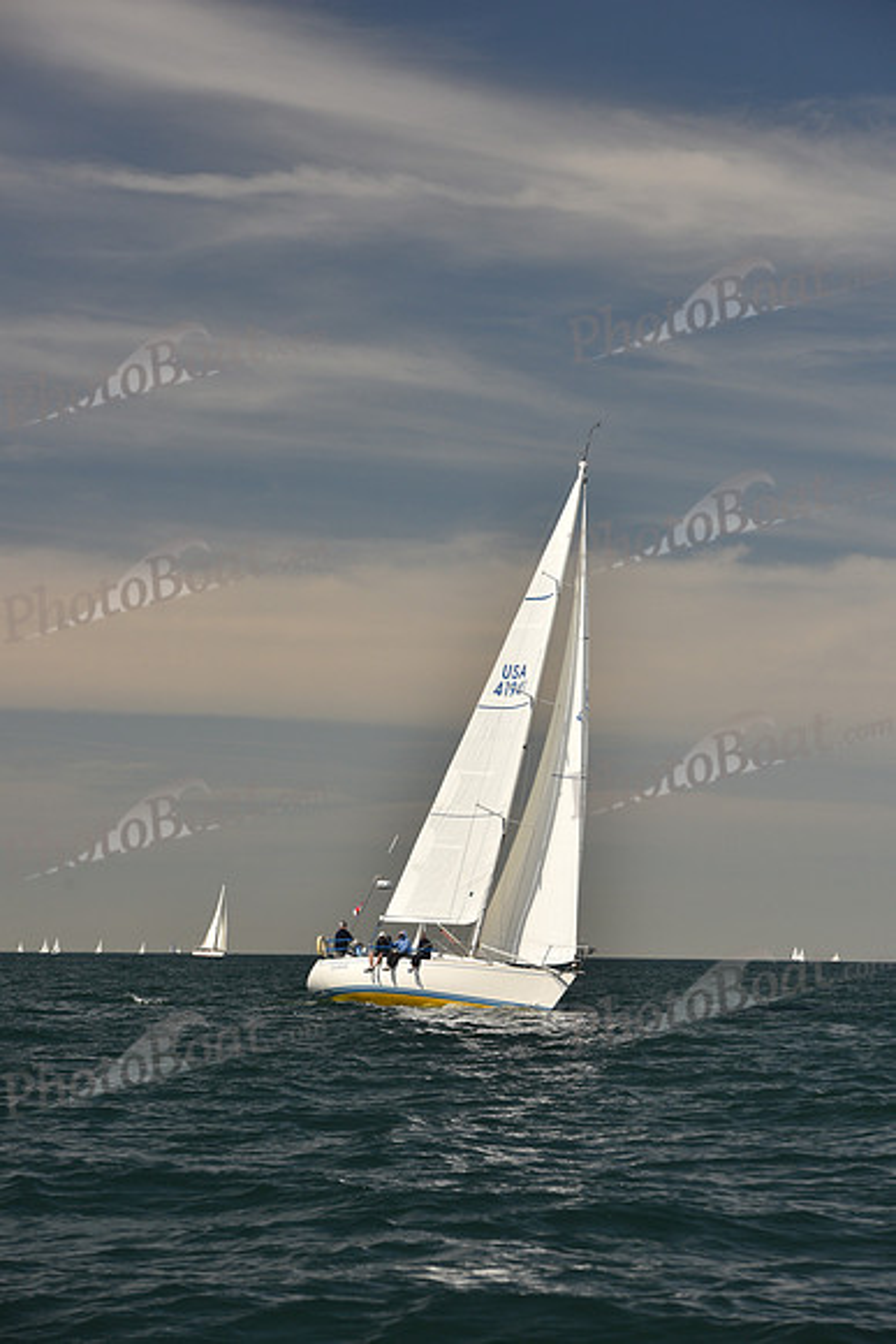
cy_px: 672
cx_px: 448
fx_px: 4179
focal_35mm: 112
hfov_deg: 12.2
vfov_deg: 18.3
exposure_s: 1/640
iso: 250
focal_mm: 112
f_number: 7.1
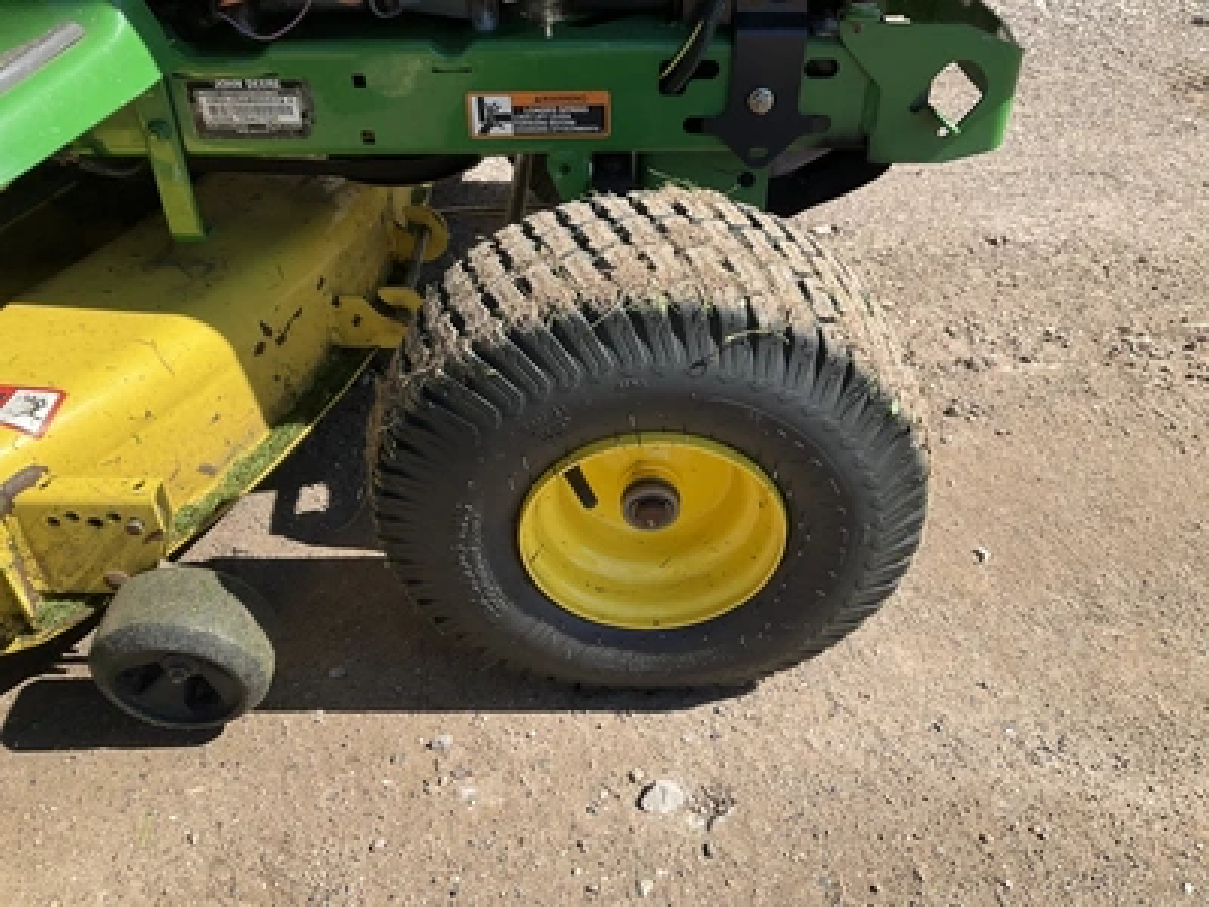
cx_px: 604
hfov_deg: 61.7
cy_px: 454
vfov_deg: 48.2
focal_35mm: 29
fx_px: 1013
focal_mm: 3
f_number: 1.8
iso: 25
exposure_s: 1/883
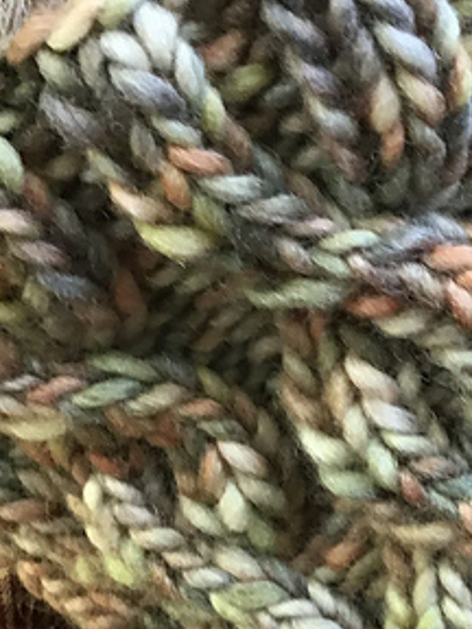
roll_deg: -10.6
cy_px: 472
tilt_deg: -12.0
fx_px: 1254
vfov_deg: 27.8
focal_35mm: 69
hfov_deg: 20.6
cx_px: 479
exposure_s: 1/30
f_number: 2.4
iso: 40
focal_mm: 3.3
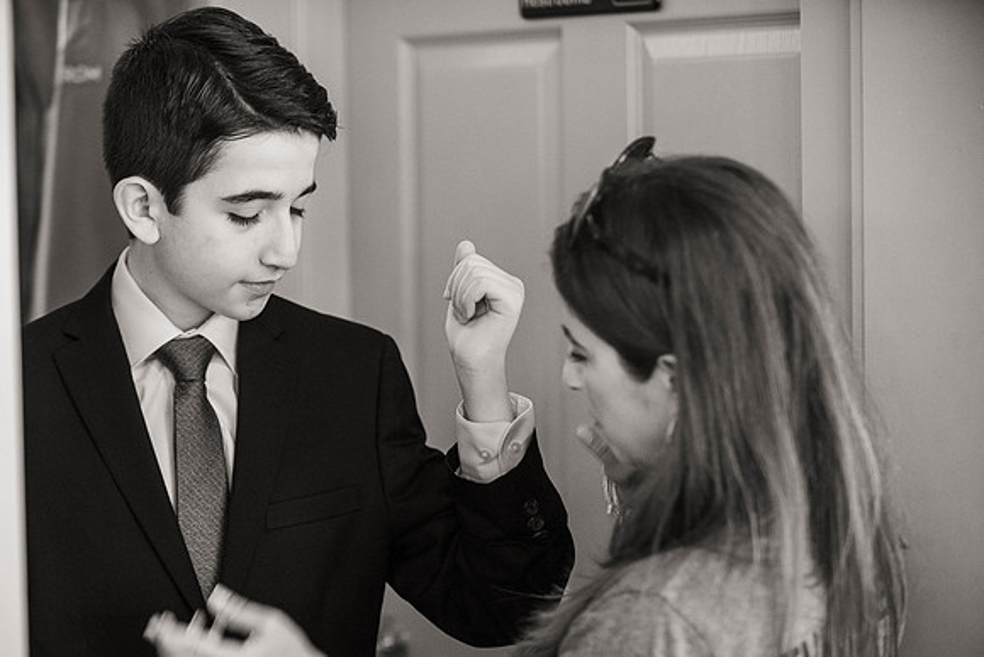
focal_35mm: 99
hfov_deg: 20.5
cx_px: 442
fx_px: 2716
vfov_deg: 13.8
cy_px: 360
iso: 2000
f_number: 2.8
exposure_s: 1/60
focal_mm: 90
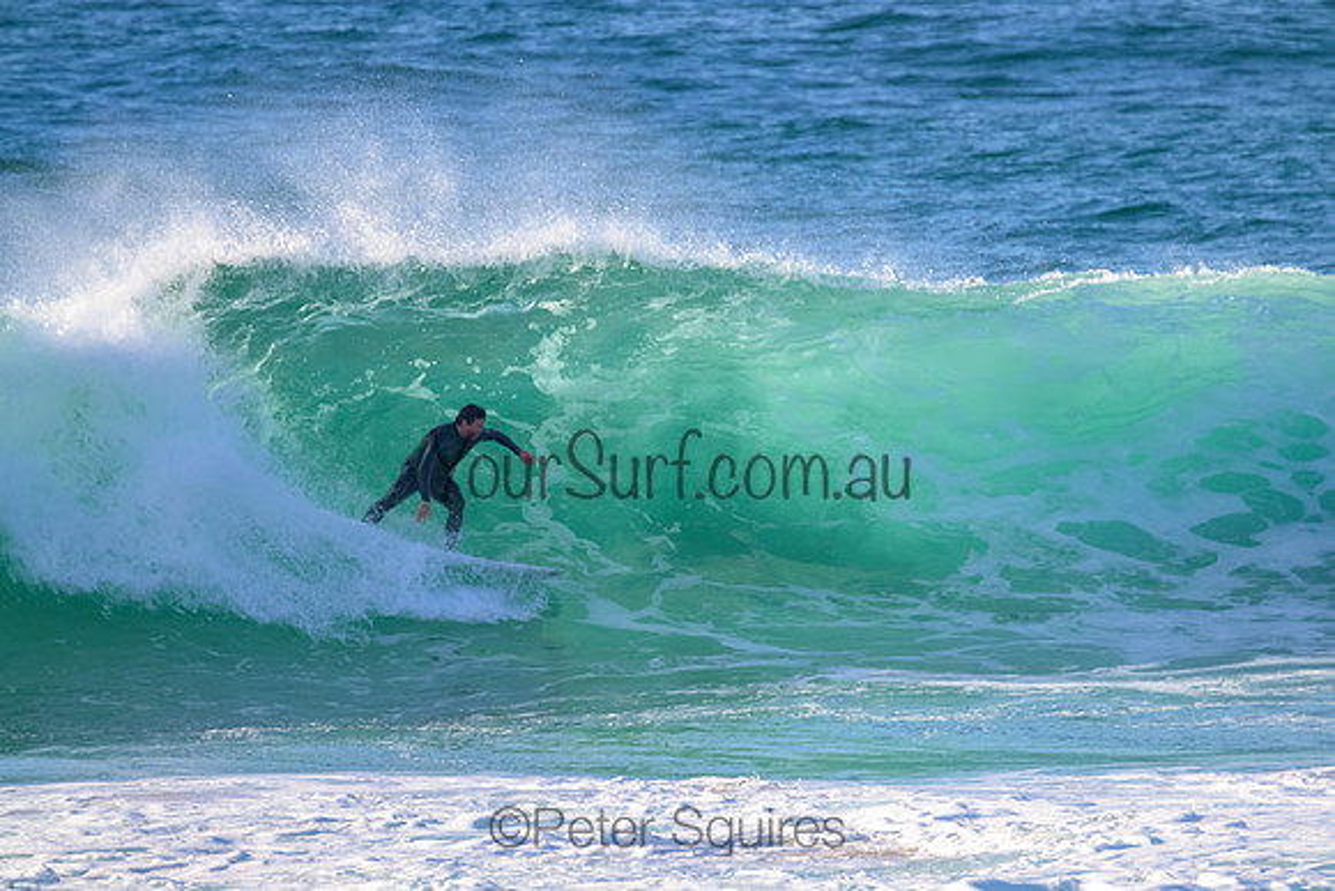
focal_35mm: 800
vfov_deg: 1.7
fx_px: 29672
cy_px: 446
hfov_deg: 2.6
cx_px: 668
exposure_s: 1/1250
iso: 1800
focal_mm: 800
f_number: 11
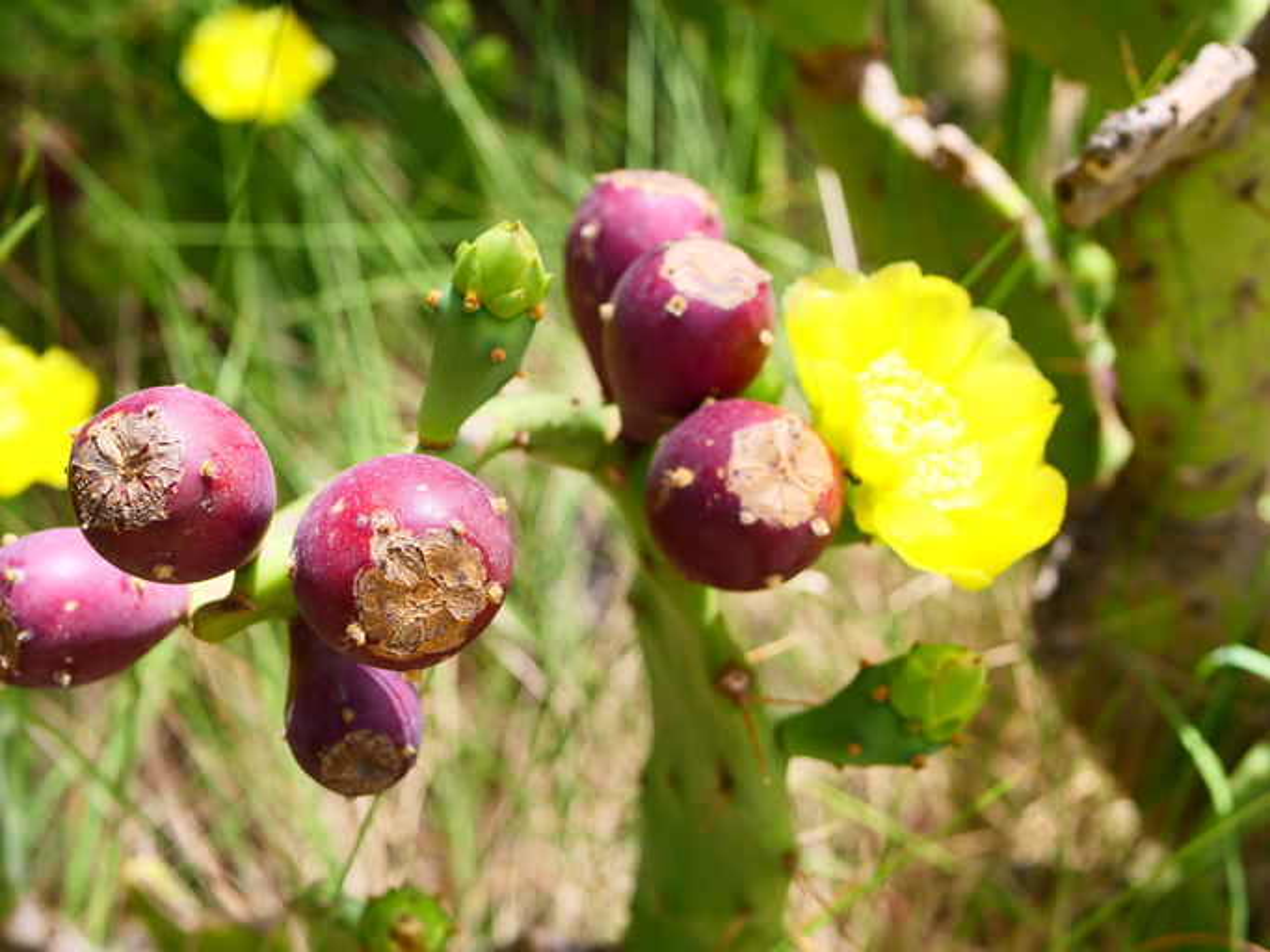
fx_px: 1834
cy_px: 476
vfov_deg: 29.1
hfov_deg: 38.2
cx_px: 635
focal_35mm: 50
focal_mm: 25
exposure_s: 1/500
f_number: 4
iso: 200
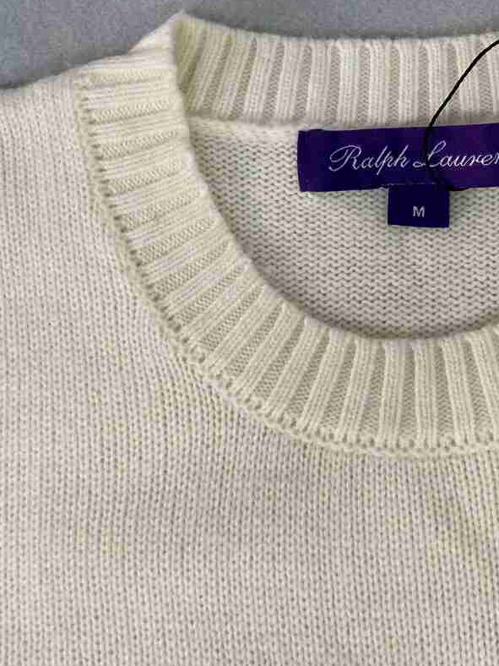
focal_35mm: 44
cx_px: 402
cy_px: 213
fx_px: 846
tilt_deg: -76.3
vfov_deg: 42.3
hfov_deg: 32.0
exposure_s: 1/100
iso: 125
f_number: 1.8
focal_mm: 4.25
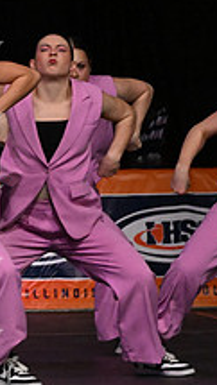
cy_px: 161
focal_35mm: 367
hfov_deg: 3.3
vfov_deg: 5.9
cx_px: -256
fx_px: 3753
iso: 6400
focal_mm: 87
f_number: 4
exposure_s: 1/1000
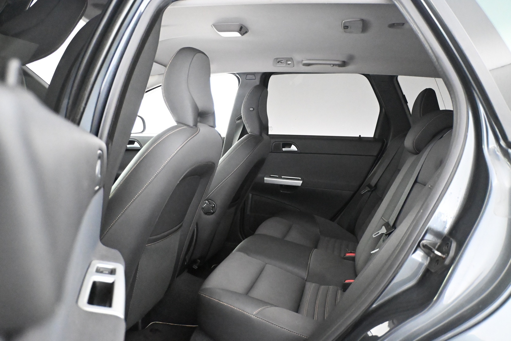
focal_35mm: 29
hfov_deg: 63.2
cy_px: 170
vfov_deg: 44.6
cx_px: 256
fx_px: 415
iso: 12800
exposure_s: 1/50
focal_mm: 19.5
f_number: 3.8
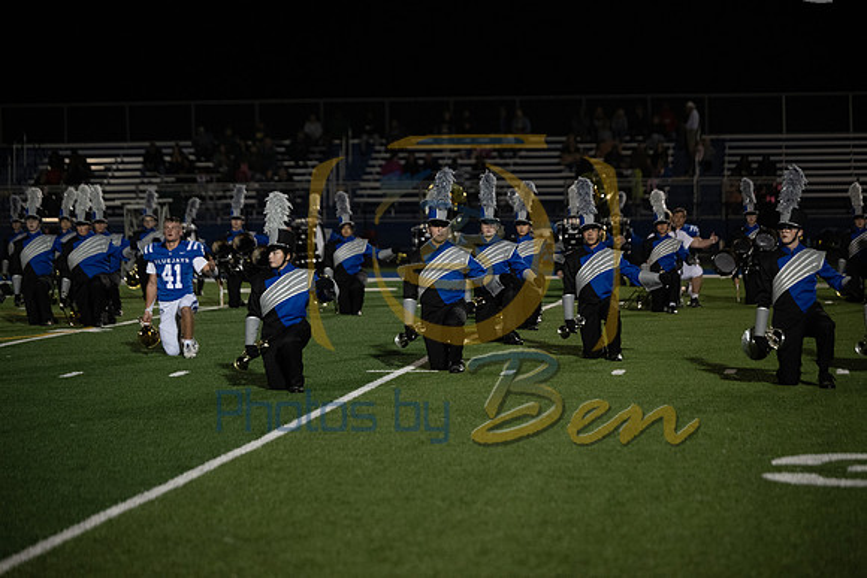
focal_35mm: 130
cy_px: 289
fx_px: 3131
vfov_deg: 10.6
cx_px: 434
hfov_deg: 15.8
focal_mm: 130
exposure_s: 1/1250
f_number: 2.8
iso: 3200
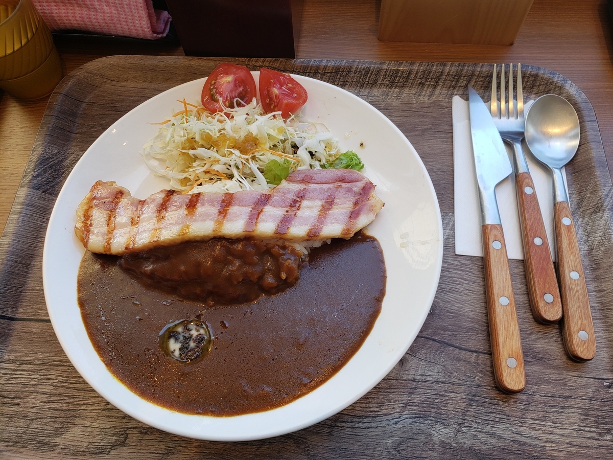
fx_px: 460
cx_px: 306
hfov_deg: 67.3
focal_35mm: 26
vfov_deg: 53.1
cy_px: 230
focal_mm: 4.3
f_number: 2.4
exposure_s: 1/100
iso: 50
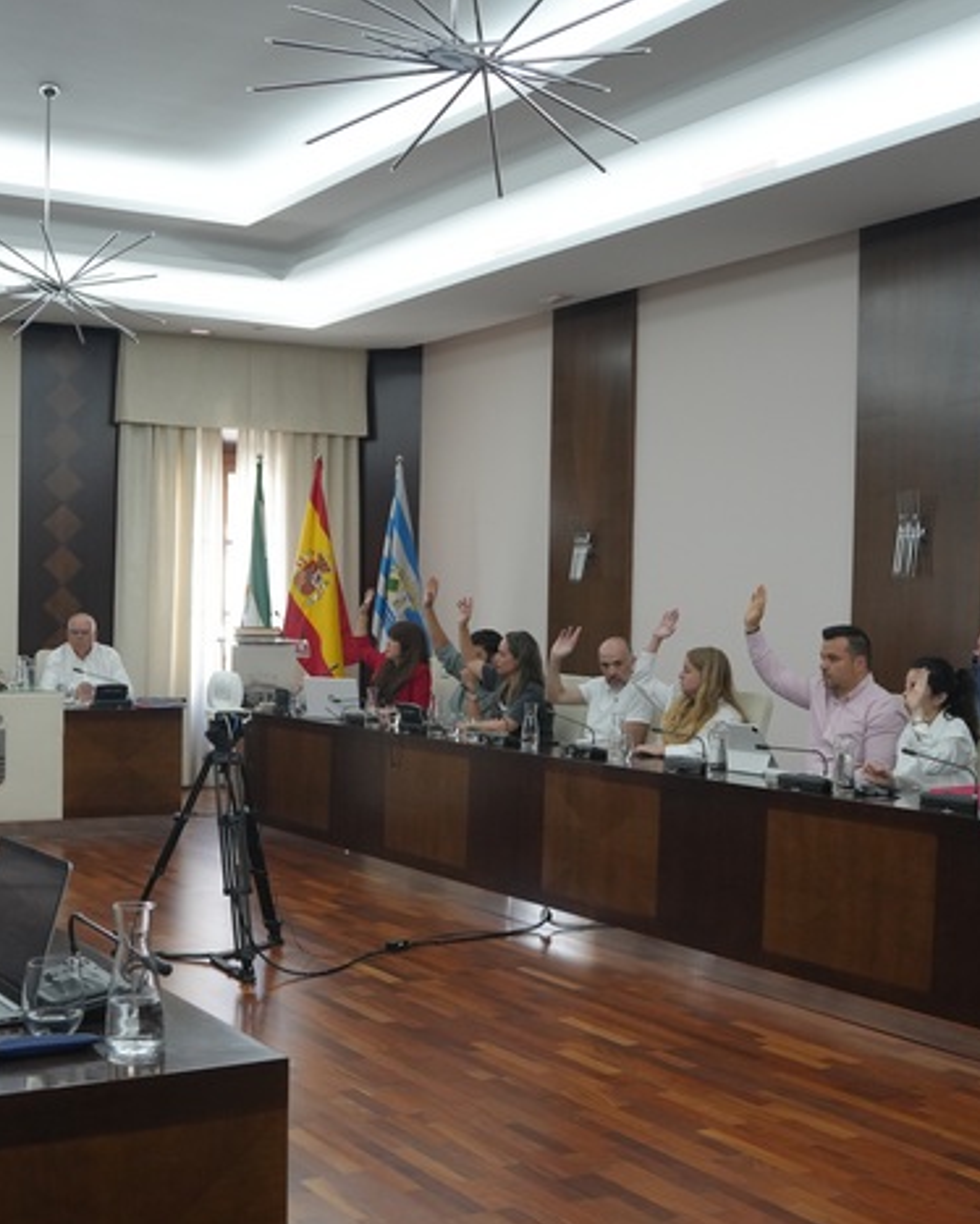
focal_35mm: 45
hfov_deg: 33.4
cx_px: 453
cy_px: 696
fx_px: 1630
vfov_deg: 41.1
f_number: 4.5
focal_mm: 28
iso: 1600
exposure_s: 1/160
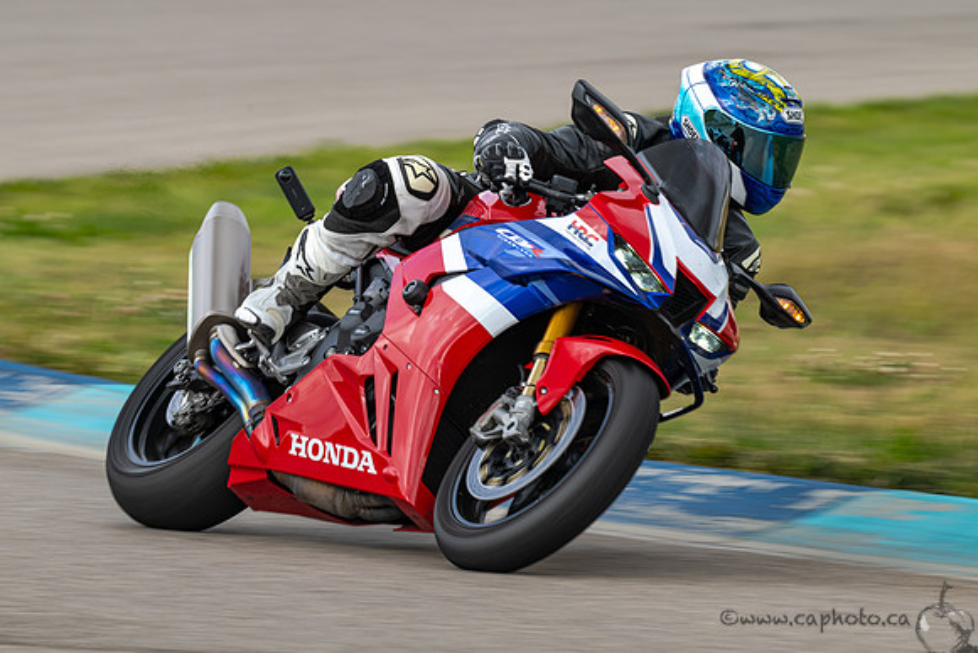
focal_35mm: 491
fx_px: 13332
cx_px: 378
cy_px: 252
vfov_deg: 2.8
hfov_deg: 4.2
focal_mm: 400
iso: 320
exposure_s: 1/160
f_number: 11
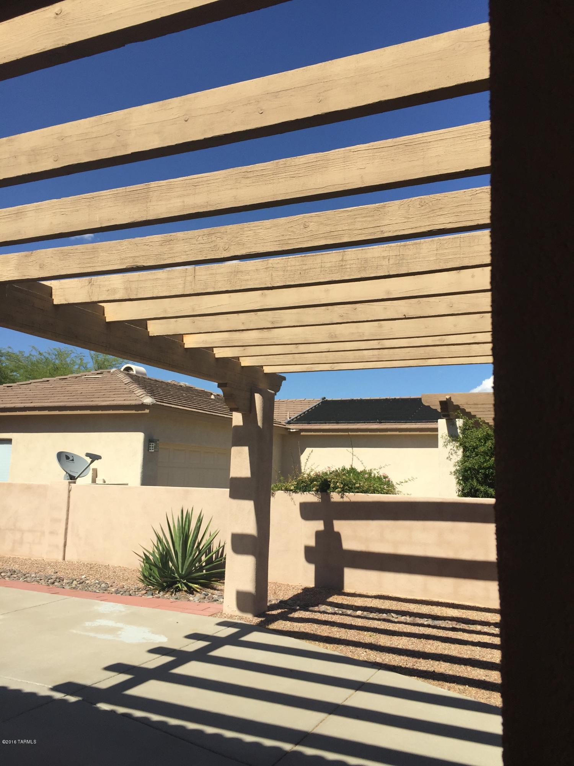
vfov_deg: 61.7
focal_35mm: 29
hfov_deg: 48.2
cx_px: 287
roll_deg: -1.4
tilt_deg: +7.6
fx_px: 641
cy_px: 383
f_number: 2.2
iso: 32
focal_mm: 4.15
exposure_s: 1/2639
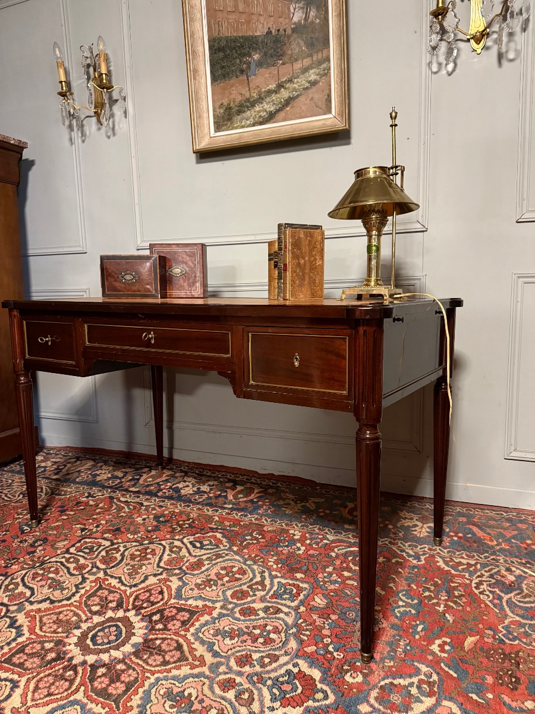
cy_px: 357
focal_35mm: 24
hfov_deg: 56.8
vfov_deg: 71.6
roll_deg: +1.0
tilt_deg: -7.6
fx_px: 495
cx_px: 268
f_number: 1.78
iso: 1000
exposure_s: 1/40
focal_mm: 6.76
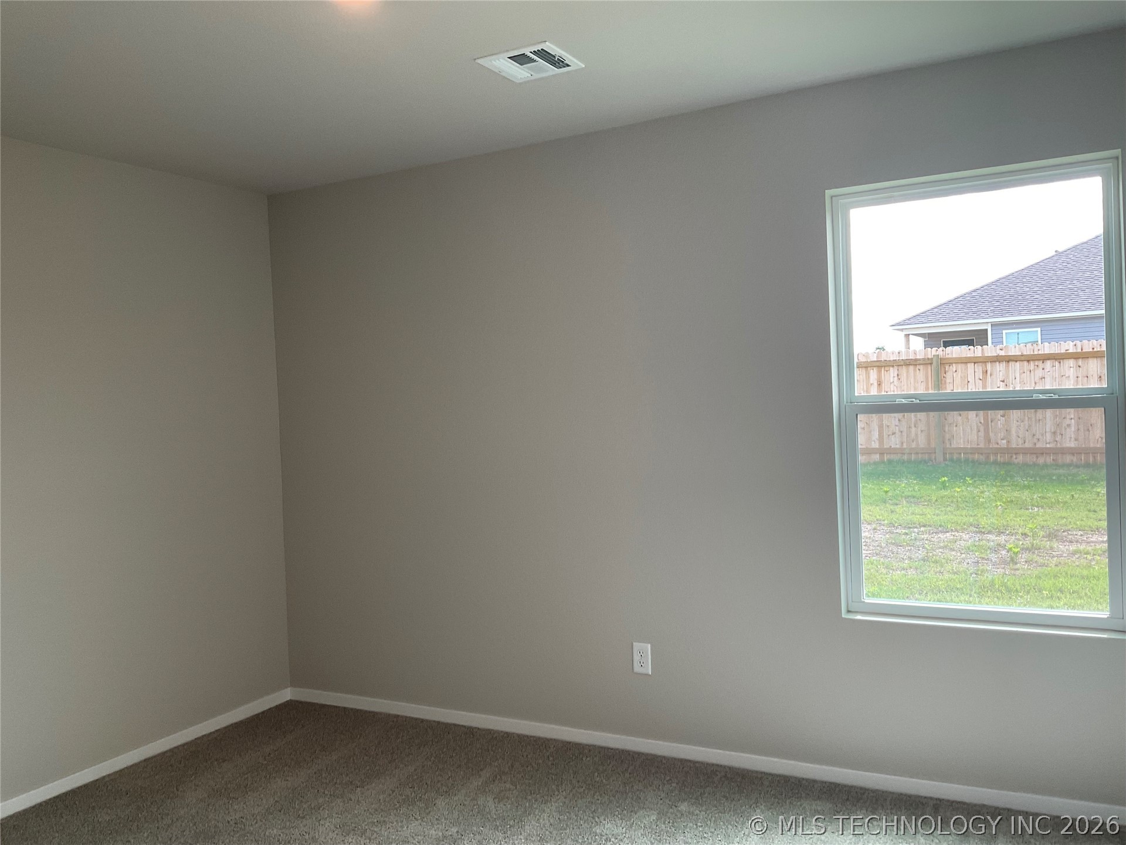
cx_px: 563
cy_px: 422
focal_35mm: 29
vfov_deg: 48.2
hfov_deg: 61.7
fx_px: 943
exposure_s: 1/120
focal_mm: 3
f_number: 1.8
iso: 50
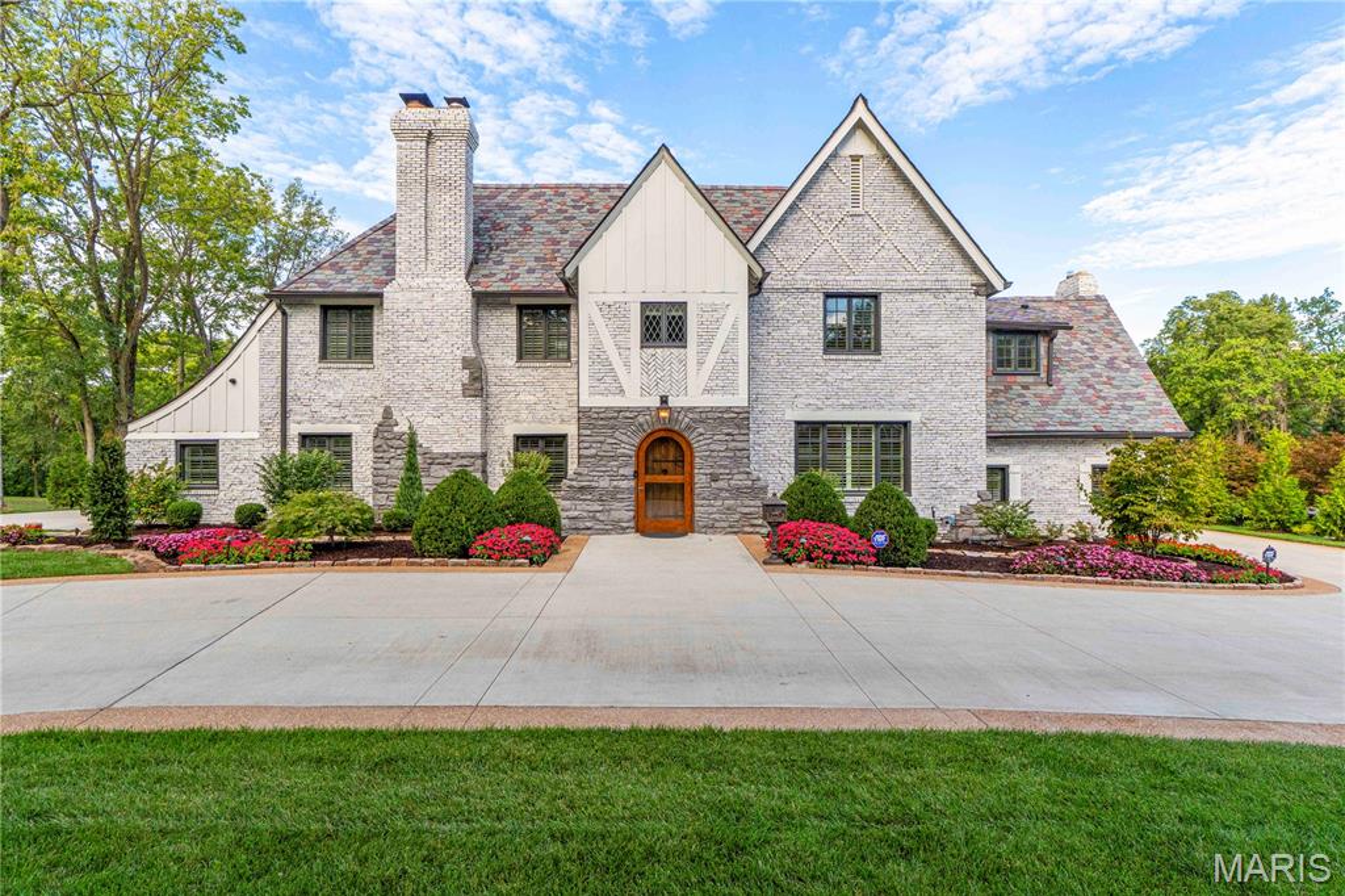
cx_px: 672
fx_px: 700
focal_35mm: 19
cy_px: 448
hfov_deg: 87.7
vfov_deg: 65.2
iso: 400
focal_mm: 12.5
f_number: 7.1
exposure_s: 1/640
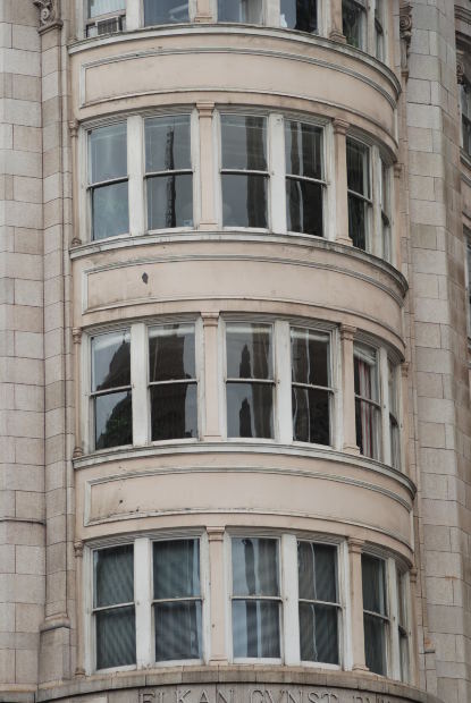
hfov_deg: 8.2
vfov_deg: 12.2
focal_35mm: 168
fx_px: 3288
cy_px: 352
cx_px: 236
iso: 200
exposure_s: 1/400
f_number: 5
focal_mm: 112
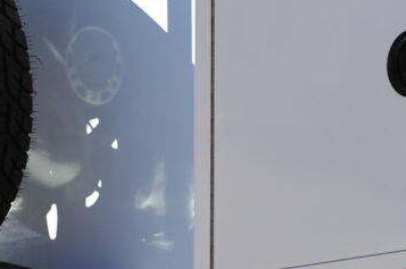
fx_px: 2061
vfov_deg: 7.4
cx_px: 202
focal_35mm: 183
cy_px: -41
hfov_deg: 11.3
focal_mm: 34
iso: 200
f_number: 2.8
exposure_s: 1/3200
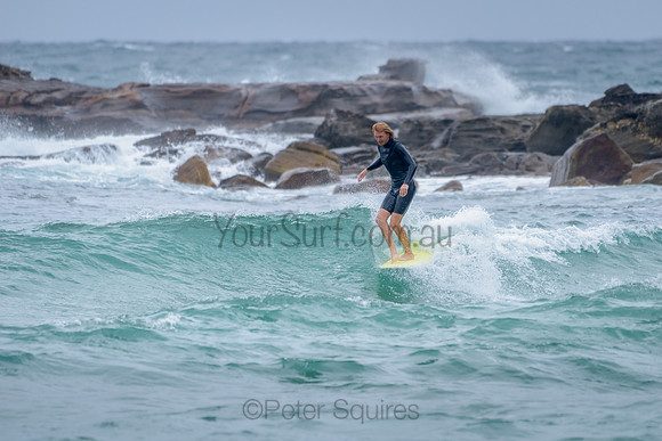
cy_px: 240
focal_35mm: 613
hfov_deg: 3.4
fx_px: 11279
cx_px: 401
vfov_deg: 2.2
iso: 450
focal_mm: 500
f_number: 5.6
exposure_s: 1/800
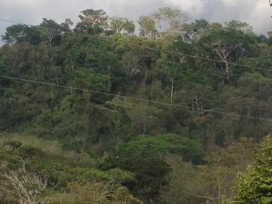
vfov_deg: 10.7
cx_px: 39
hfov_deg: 14.2
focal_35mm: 138
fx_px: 1084
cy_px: 187
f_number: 2.4
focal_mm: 4.28
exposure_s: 1/1126
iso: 50
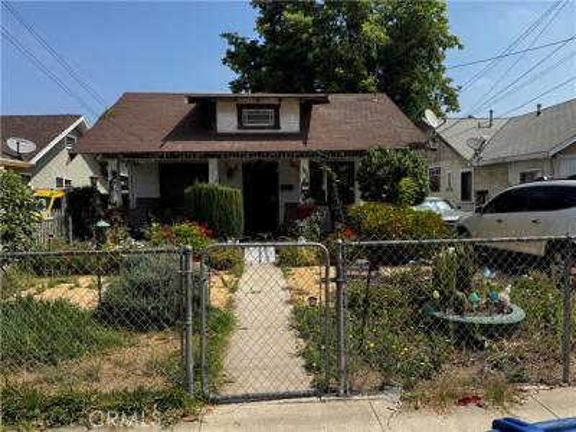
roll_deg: +0.7
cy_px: 216
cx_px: 288
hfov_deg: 71.6
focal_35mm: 24
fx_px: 399
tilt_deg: -2.8
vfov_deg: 56.8
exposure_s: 1/4049
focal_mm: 6.76
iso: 80
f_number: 1.78
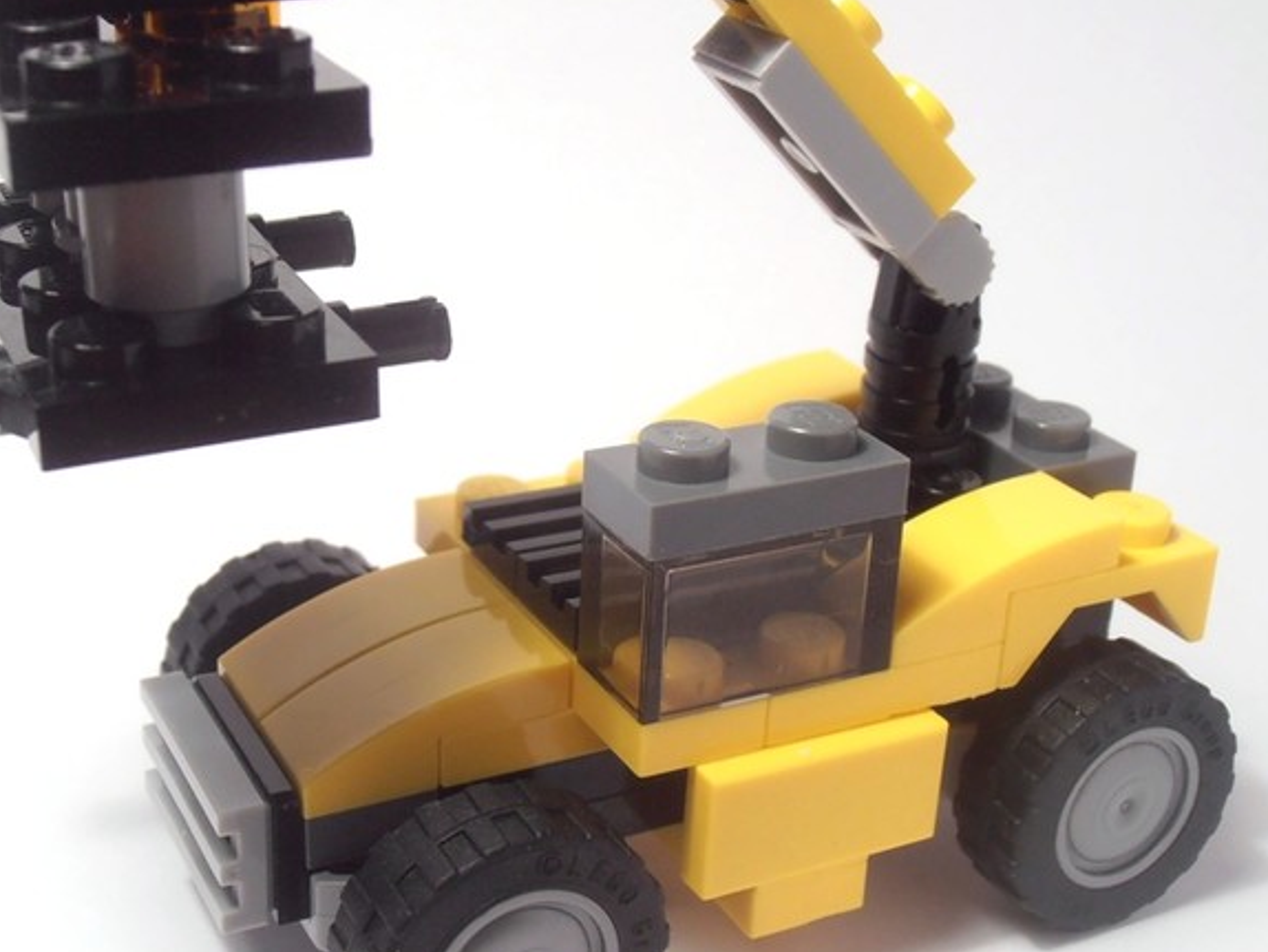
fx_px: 2125
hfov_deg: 33.2
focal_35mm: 58
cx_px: 532
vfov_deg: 25.2
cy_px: 456
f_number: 3.9
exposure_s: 1/40
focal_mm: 6.61
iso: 80
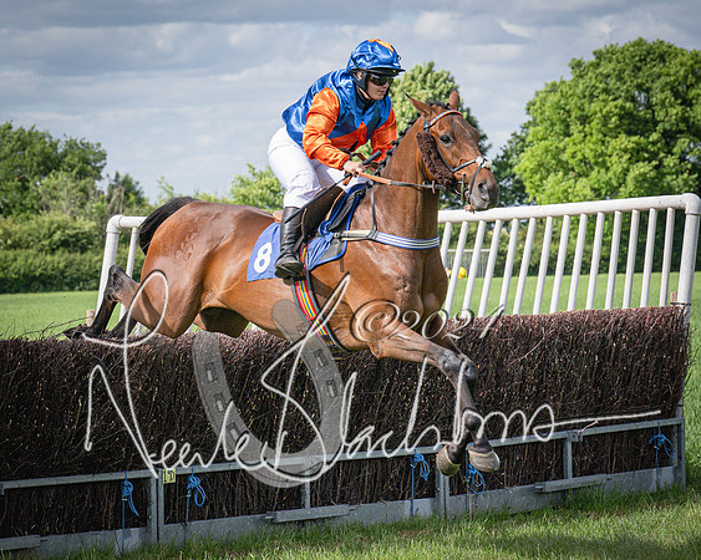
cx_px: 208
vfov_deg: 9.9
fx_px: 3233
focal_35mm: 156
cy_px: 227
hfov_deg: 12.3
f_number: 5
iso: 400
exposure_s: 1/2000
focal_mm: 70
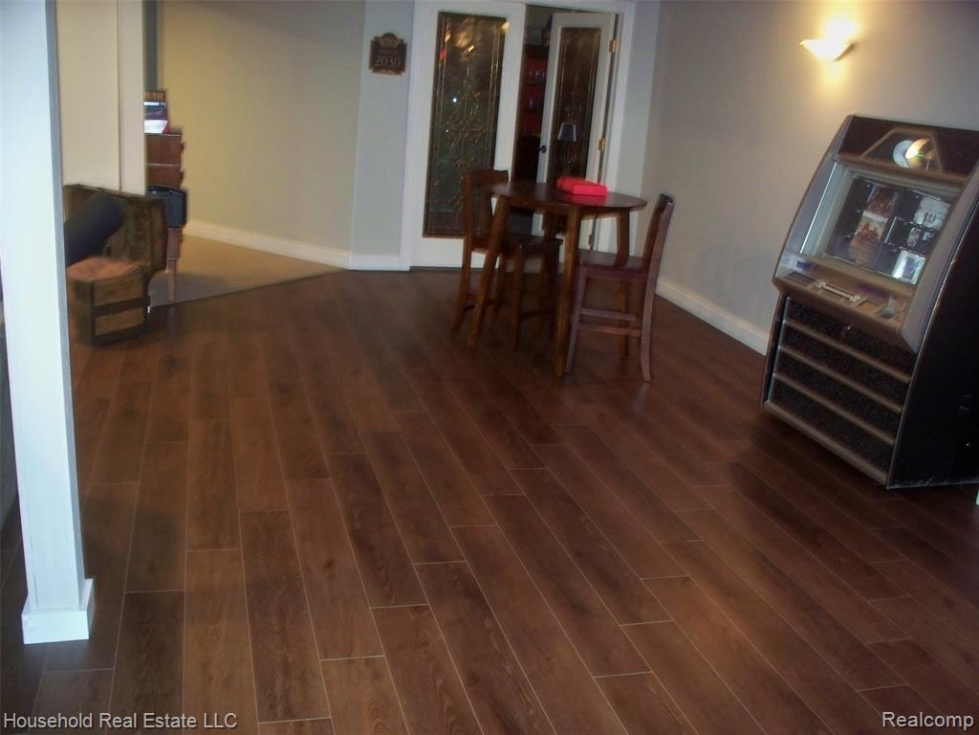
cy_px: 368
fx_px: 990
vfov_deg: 40.7
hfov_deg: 52.6
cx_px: 490
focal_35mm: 35
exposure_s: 1/30
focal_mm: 7.54
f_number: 2.8
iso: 400
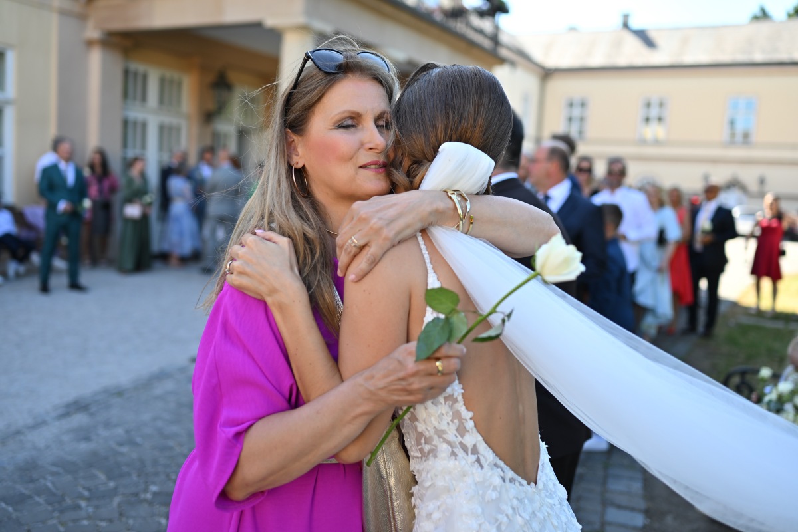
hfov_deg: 54.4
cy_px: 266
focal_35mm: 35
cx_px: 399
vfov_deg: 37.9
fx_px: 776
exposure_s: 1/500
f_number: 2.2
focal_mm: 35
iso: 100
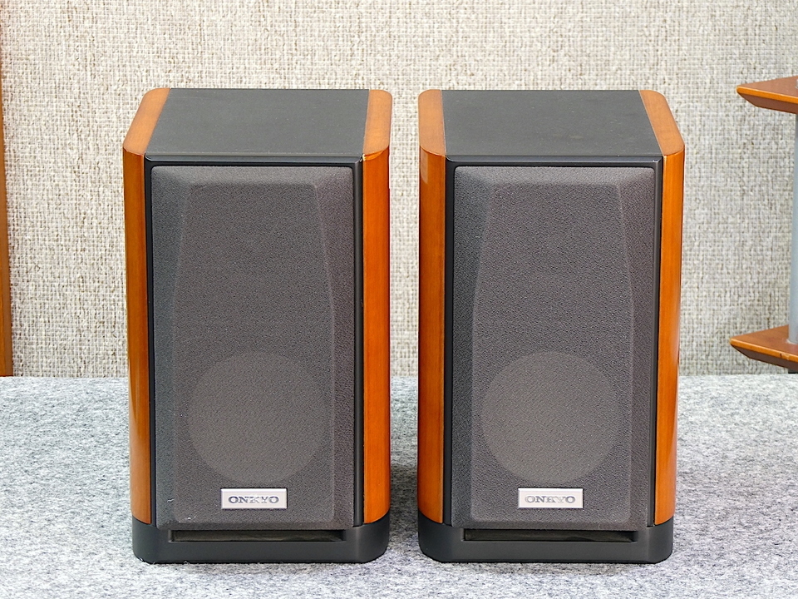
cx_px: 399
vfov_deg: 11.0
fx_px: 3112
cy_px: 300
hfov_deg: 14.6
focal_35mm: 135
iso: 100
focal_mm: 24.2
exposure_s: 1/1.6
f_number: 5.3
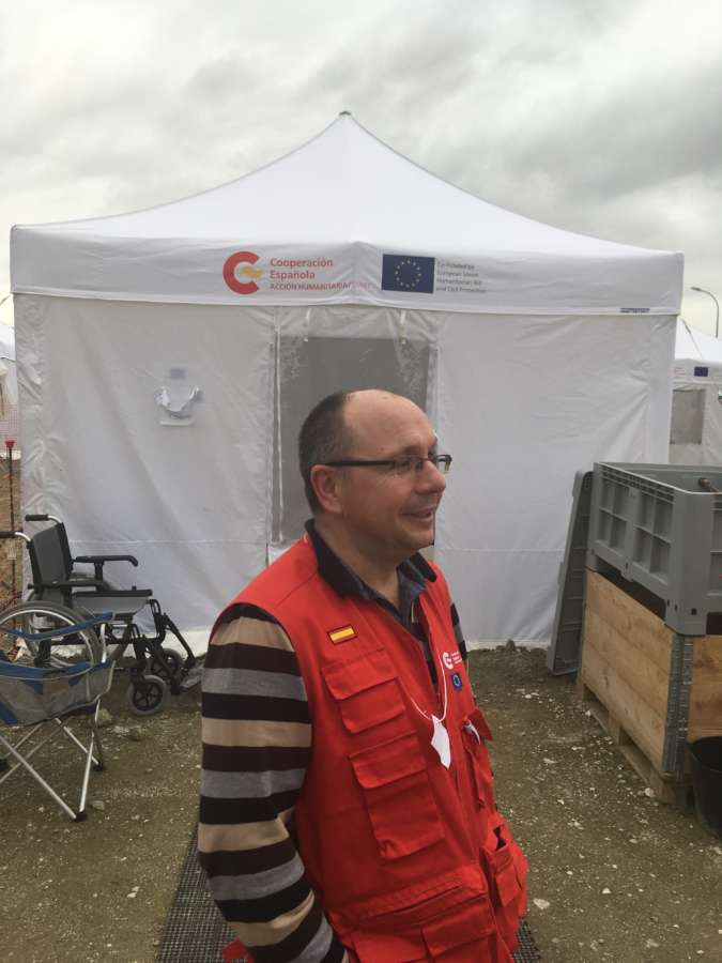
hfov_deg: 48.2
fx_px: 806
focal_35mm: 29
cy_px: 482
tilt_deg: -4.7
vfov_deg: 61.7
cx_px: 361
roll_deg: -1.0
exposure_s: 1/202
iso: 25
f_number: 2.2
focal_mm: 4.15
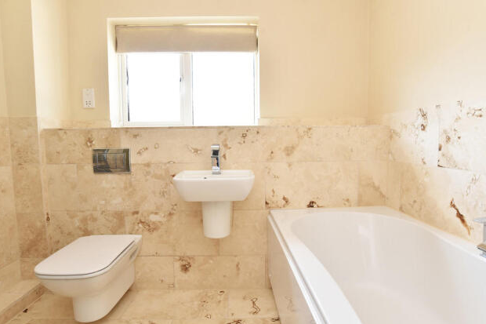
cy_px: 165
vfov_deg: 64.5
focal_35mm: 19
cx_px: 241
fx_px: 256
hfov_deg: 86.9
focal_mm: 18
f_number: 9
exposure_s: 1/20
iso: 400
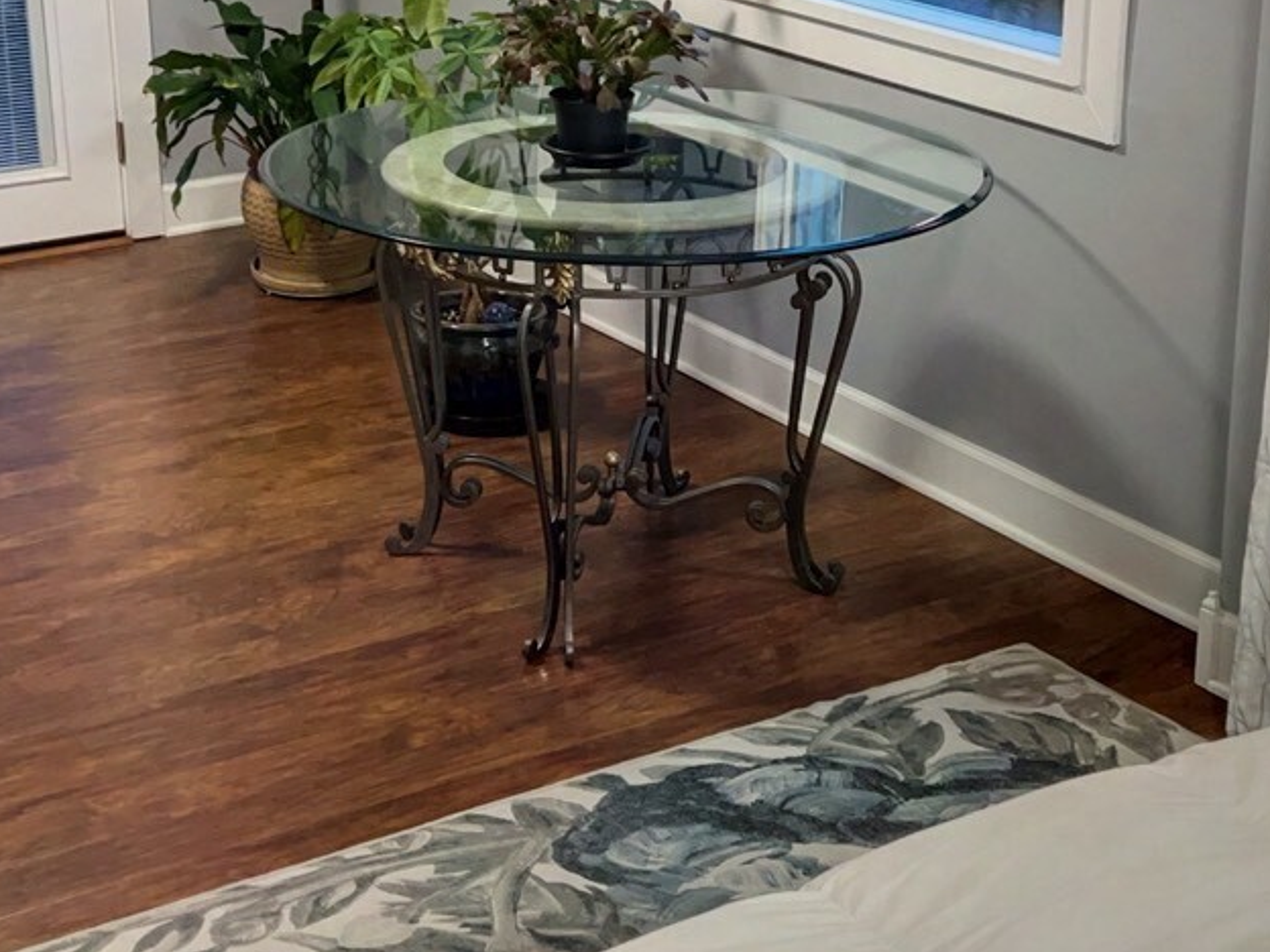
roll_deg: -0.5
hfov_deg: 30.2
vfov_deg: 22.8
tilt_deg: -17.8
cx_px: 727
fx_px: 2348
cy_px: 303
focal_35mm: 64
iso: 160
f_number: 1.5
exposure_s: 1/60
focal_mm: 5.7
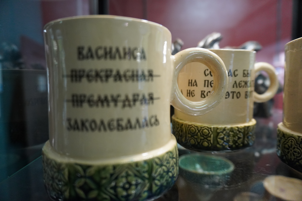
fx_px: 201
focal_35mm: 24
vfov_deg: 53.1
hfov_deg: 73.7
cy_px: 100
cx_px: 151
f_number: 3.5
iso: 2000
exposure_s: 1/160
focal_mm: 16
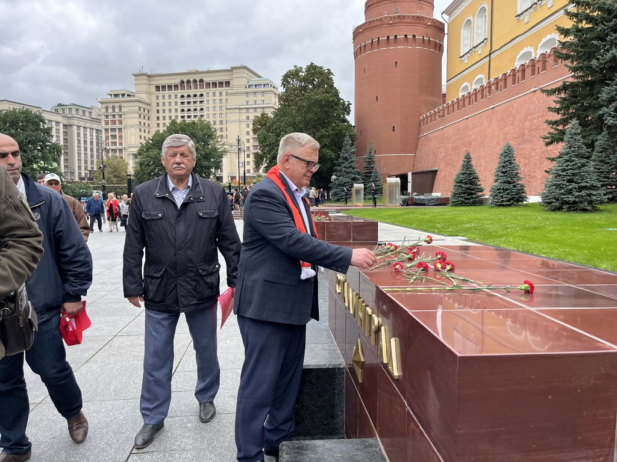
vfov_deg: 53.1
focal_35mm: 26
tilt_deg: -2.9
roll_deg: +1.0
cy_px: 231
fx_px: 463
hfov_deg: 67.3
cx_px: 308
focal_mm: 5.1
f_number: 1.6
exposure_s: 1/532
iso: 50
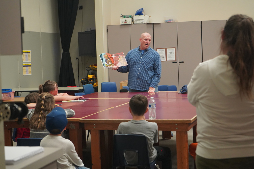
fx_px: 473
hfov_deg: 30.1
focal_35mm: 67
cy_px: 84
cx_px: 127
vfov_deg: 20.3
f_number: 5.6
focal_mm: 67
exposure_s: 1/160
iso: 6400
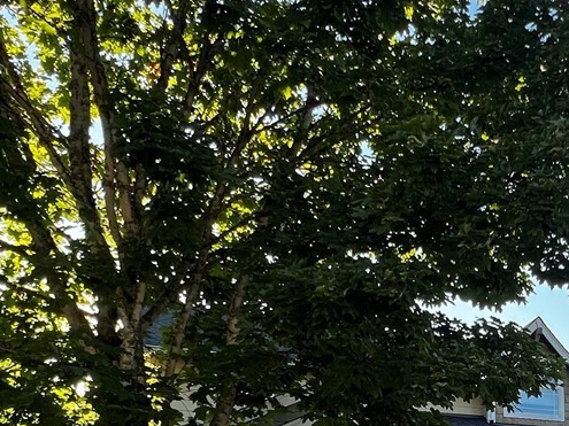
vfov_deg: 30.6
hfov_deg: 40.4
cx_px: 540
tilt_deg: +8.6
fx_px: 690
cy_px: 471
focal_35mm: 42
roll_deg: +2.1
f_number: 1.8
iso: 32
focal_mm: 1.57
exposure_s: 1/217
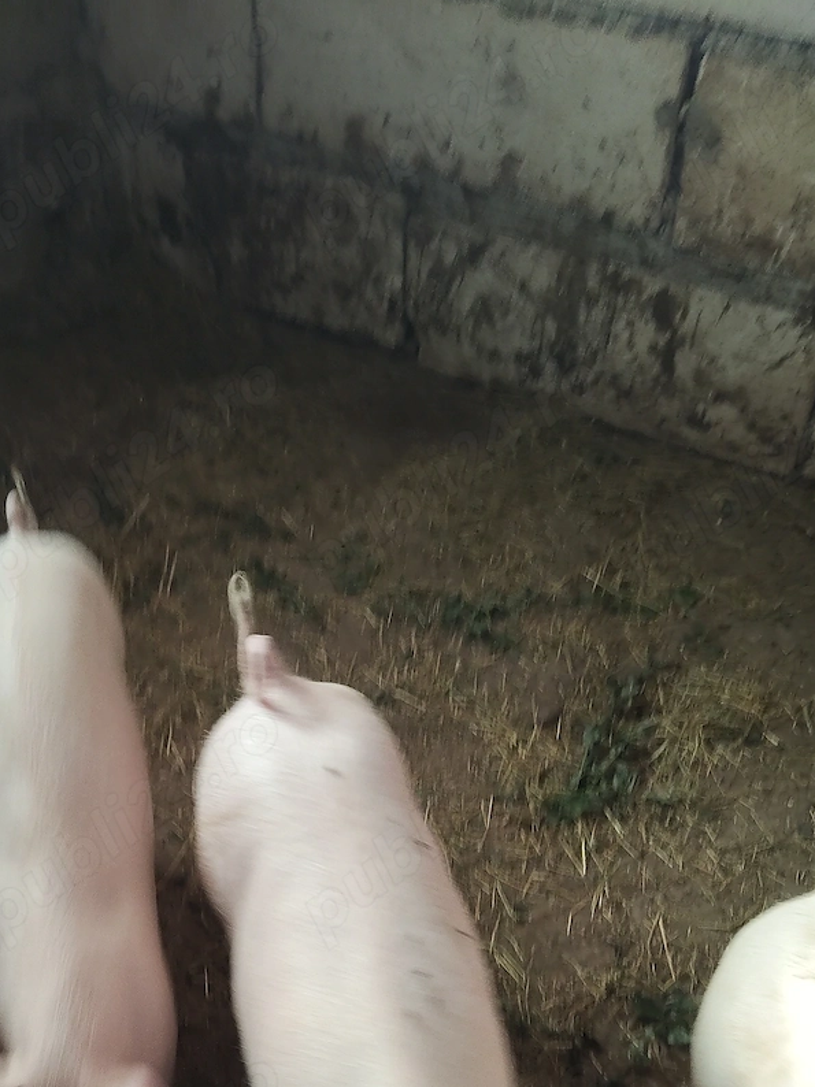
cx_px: 290
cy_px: 897
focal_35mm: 42
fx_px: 1319
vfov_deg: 42.4
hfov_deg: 34.1
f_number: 1.8
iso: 237
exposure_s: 1/20
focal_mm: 4.15
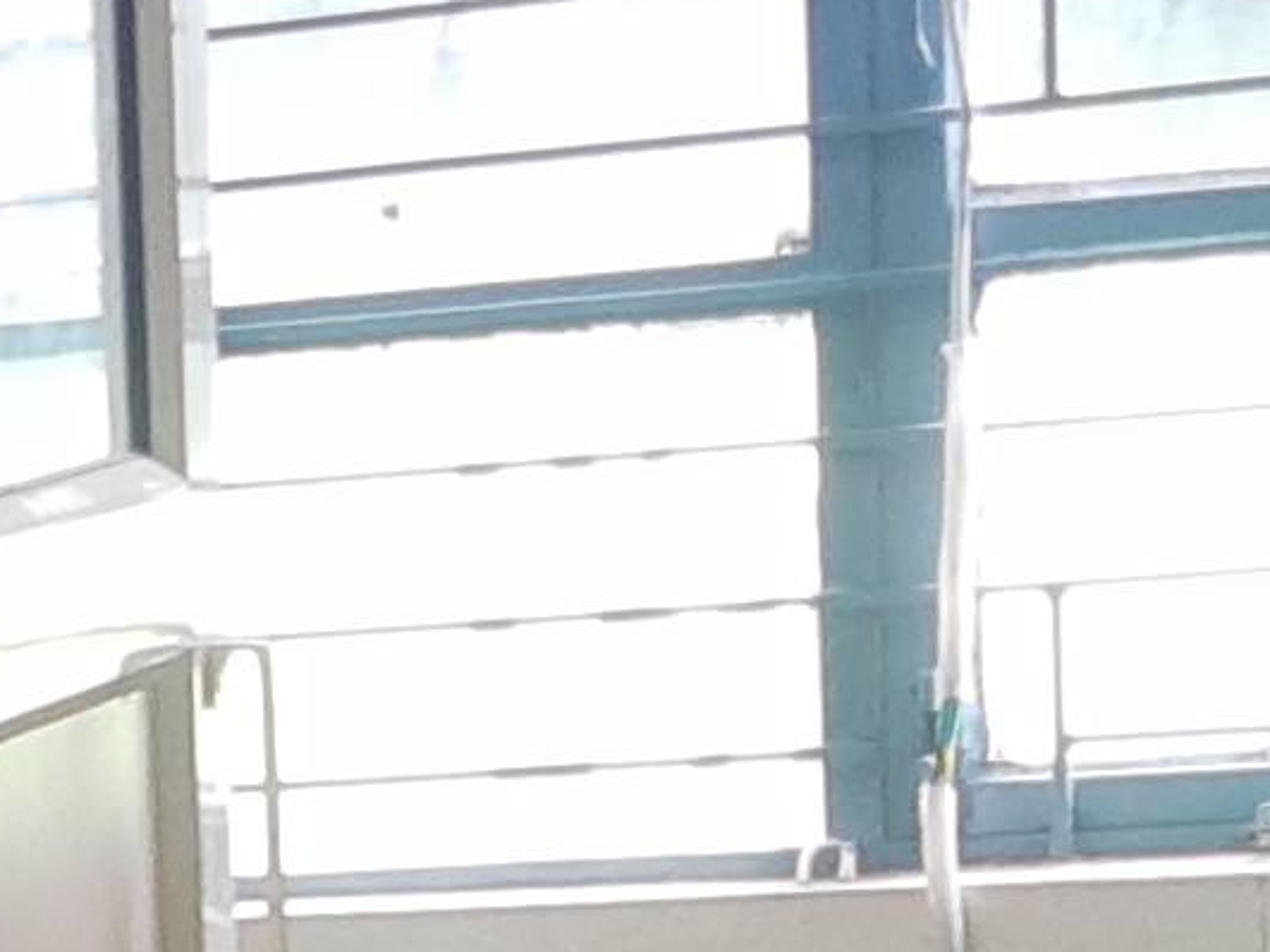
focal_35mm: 196
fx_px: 7189
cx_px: -1942
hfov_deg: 9.0
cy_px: 1868
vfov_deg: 7.3
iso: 52
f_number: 1.7
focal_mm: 4.75
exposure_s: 1/50
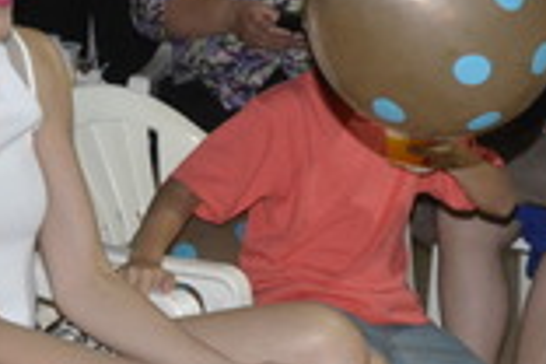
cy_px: 298
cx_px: 569
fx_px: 2017
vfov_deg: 10.3
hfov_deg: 15.1
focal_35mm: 133
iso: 3200
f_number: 4
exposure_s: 1/60
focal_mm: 28
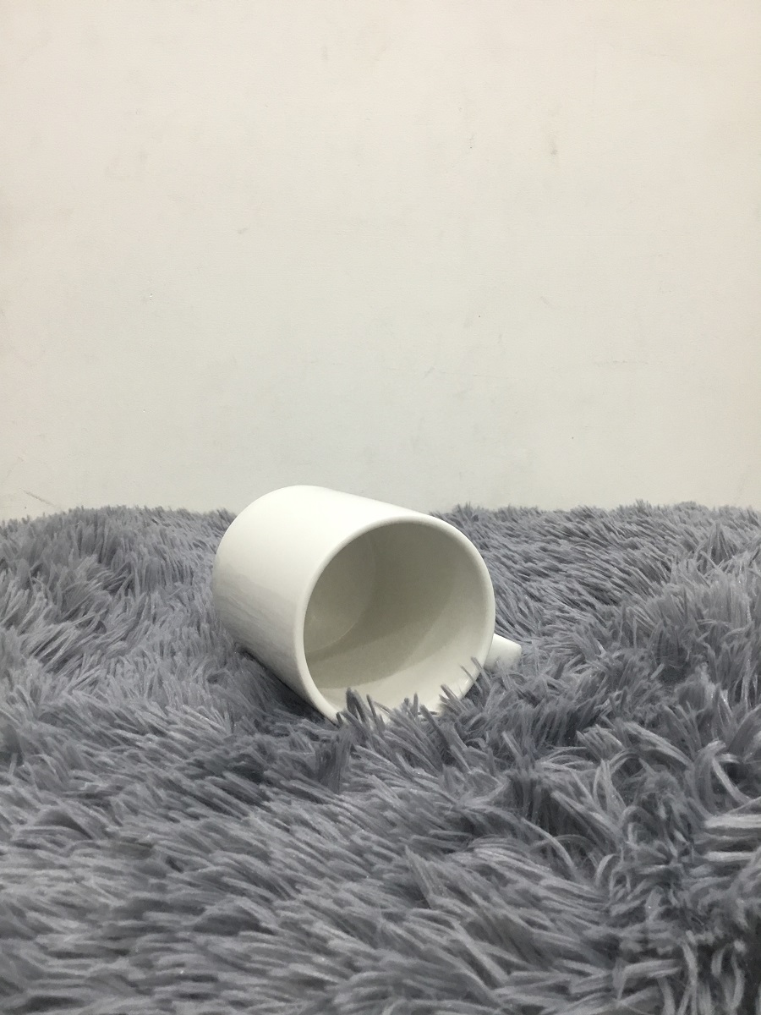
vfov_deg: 58.4
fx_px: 909
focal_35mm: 31
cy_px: 508
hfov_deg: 45.4
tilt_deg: -8.8
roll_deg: +1.0
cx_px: 380
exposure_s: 1/33
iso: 100
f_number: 2.4
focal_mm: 3.3
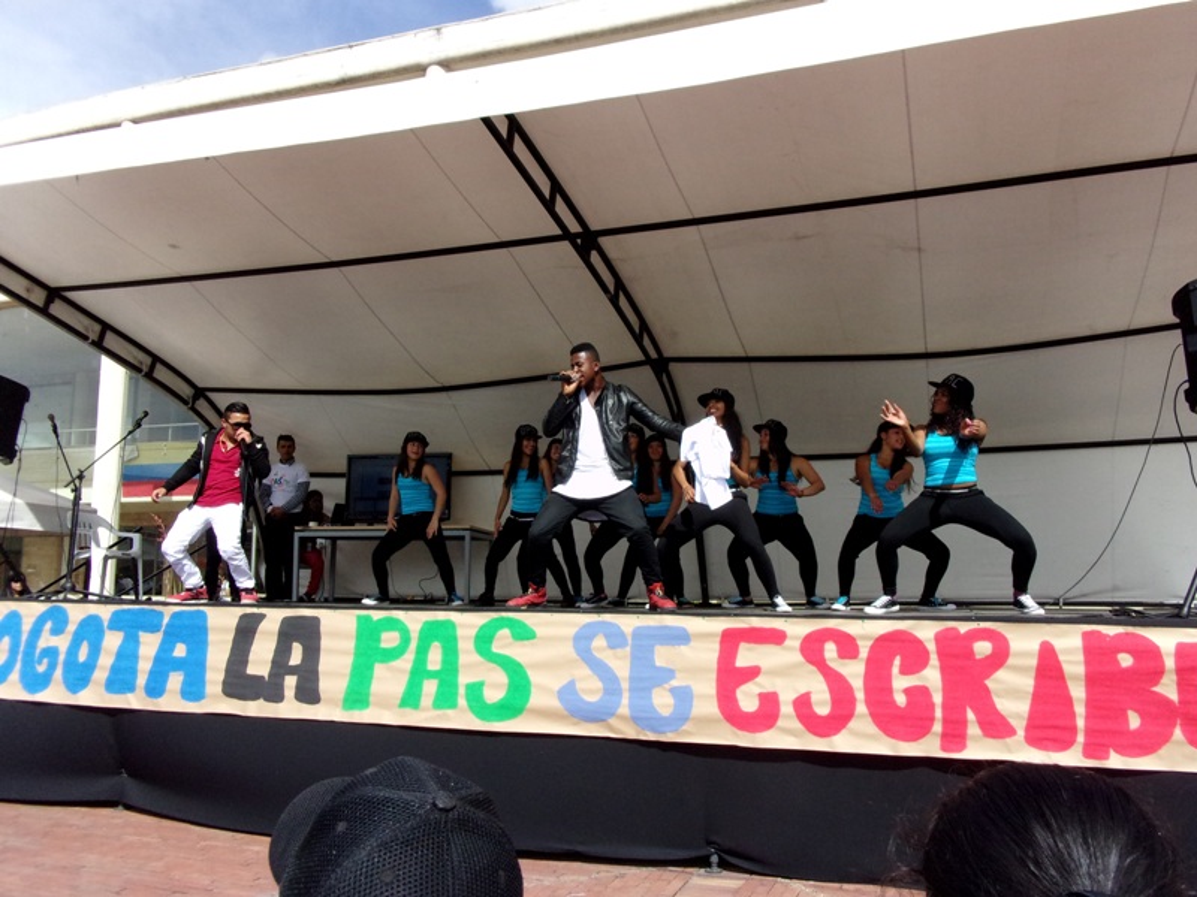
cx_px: 598
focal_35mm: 28
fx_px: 968
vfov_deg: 49.7
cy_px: 448
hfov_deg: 63.4
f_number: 10.8
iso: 200
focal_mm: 5.1
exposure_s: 1/280
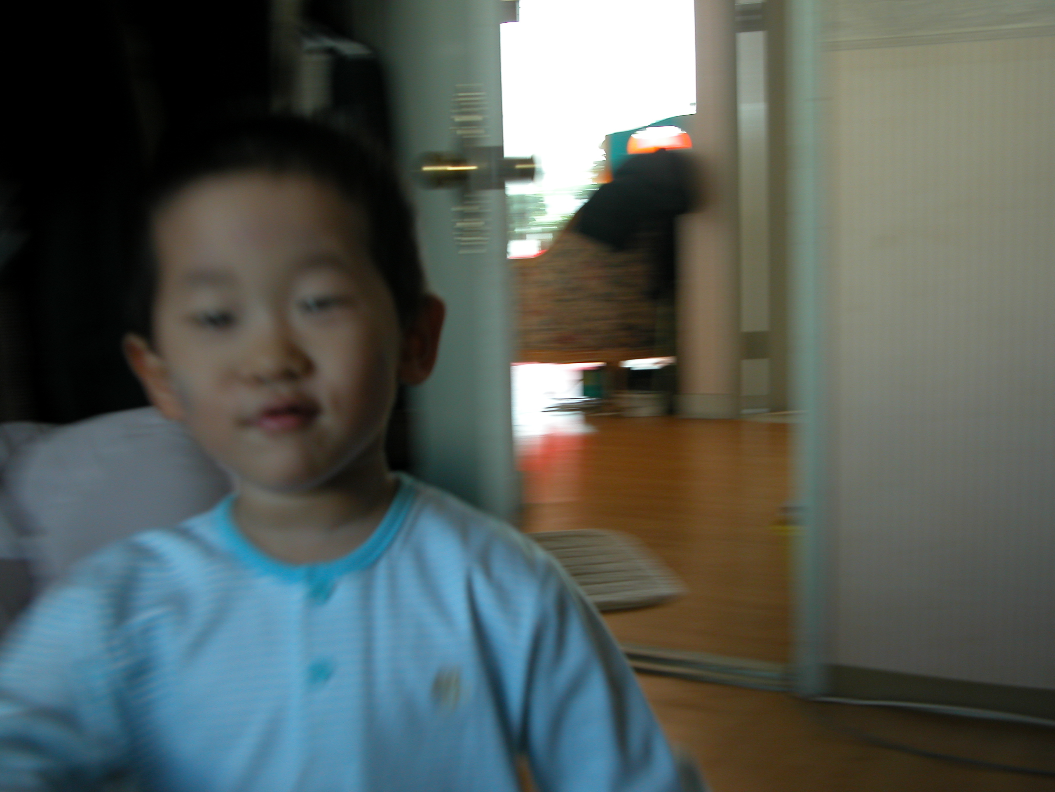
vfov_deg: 32.2
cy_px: 396
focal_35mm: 45
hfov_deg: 42.1
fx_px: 1371
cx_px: 528
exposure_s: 1/32.6
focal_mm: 11.6
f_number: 3
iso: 100
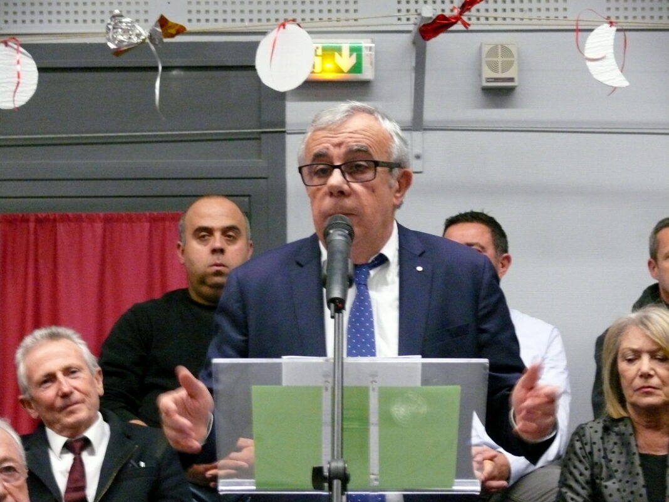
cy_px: 251
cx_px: 334
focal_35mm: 114
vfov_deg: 13.0
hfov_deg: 17.3
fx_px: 2203
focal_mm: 24
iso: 800
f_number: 3.6
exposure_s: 1/20
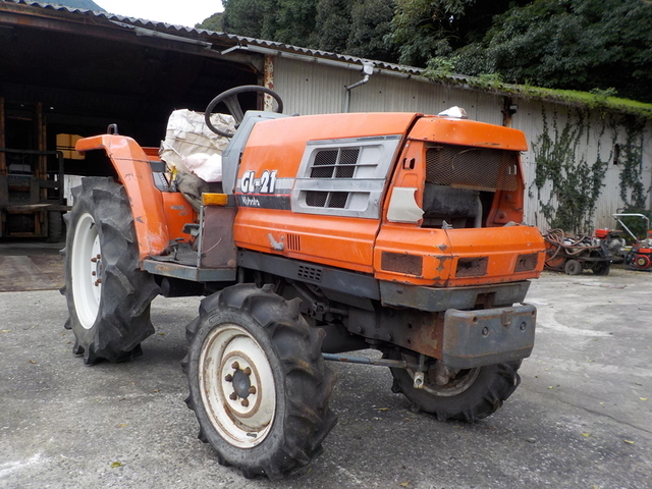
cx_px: 326
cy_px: 244
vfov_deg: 46.8
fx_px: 565
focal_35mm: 30
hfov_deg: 60.0
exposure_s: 1/320
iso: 125
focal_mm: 4.1
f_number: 3.3
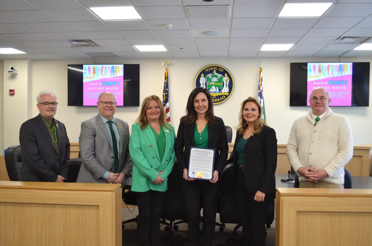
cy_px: 123
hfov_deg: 53.2
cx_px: 186
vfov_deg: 36.7
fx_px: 371
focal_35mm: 36
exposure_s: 1/60
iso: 450
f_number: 4
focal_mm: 24
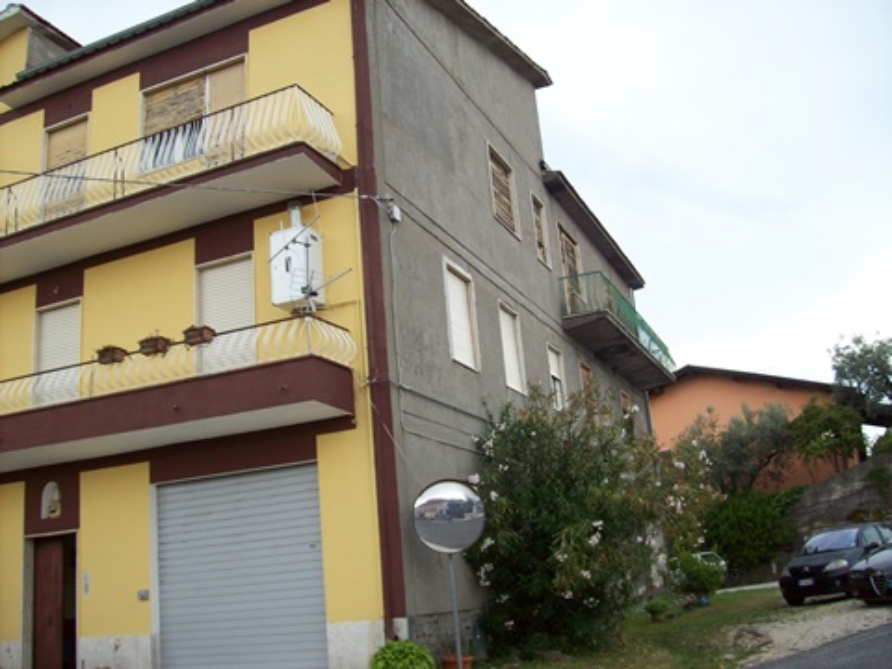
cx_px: 446
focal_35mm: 36
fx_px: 928
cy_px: 334
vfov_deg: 39.7
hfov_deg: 51.4
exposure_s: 1/123
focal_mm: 6
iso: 80
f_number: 2.7
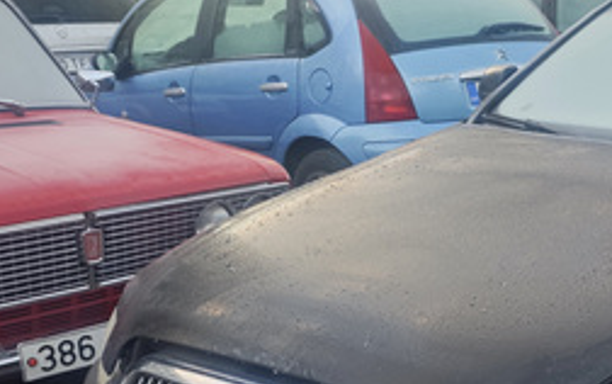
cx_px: 663
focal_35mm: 58
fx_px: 968
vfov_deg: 21.4
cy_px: 411
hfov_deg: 31.4
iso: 50
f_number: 1.6
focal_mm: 6.55
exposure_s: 1/112
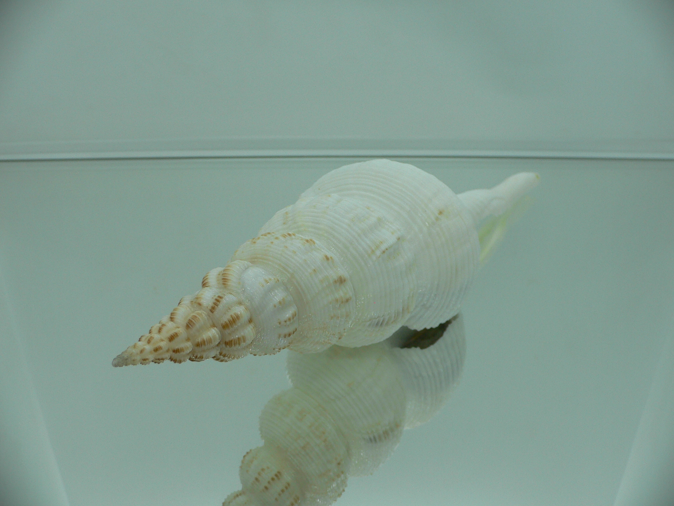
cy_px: 253
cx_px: 337
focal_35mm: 35
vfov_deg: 40.7
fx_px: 681
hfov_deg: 52.6
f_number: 2.8
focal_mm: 4.6
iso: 80
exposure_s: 1/80
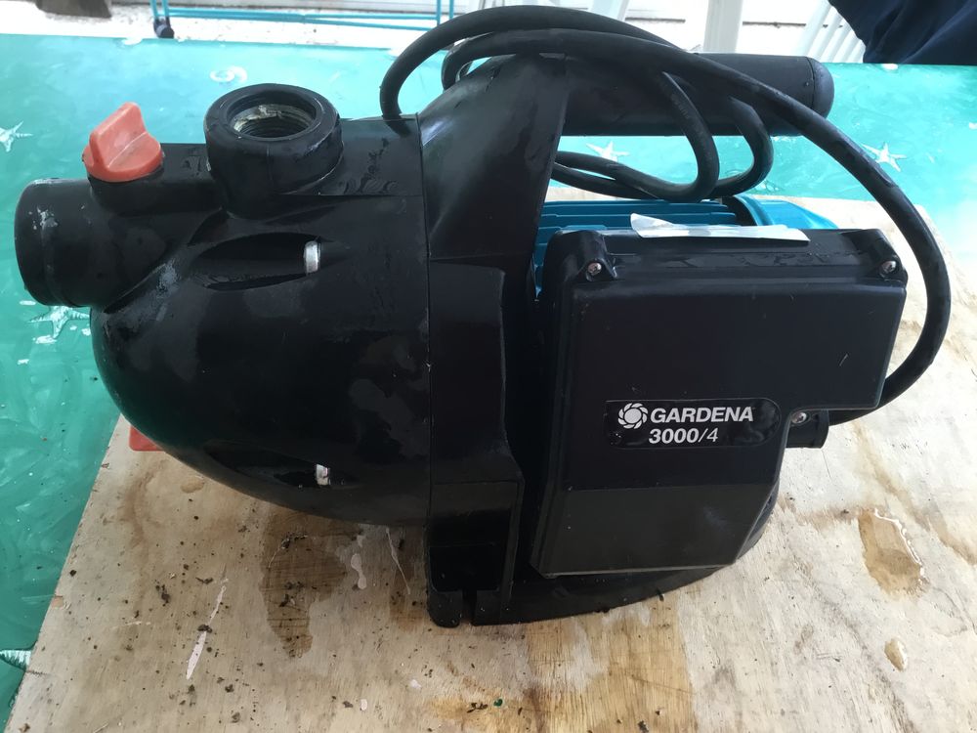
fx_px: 875
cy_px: 366
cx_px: 488
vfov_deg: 45.4
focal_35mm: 31
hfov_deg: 58.4
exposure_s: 1/33
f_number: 2.4
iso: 32
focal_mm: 3.3
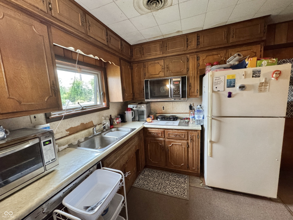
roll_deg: +3.4
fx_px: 118
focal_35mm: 14
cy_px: 110
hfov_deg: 102.1
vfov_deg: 85.7
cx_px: 146
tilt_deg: -7.6
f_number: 2.2
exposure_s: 1/60
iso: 640
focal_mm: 2.22
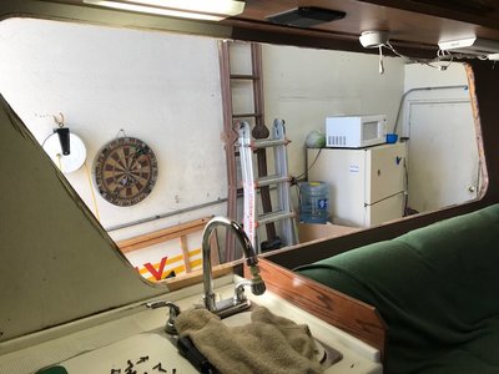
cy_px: 187
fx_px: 404
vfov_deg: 49.7
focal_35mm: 28
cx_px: 250
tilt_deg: -11.6
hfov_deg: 63.4
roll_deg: +2.3
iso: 40
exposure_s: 1/120
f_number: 1.8
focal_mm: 3.99
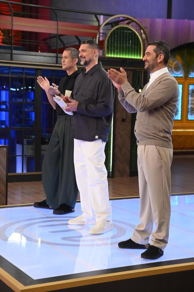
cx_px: 97
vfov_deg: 28.9
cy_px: 146
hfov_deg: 19.4
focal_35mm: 70
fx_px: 567
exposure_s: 1/200
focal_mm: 70
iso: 3200
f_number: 4
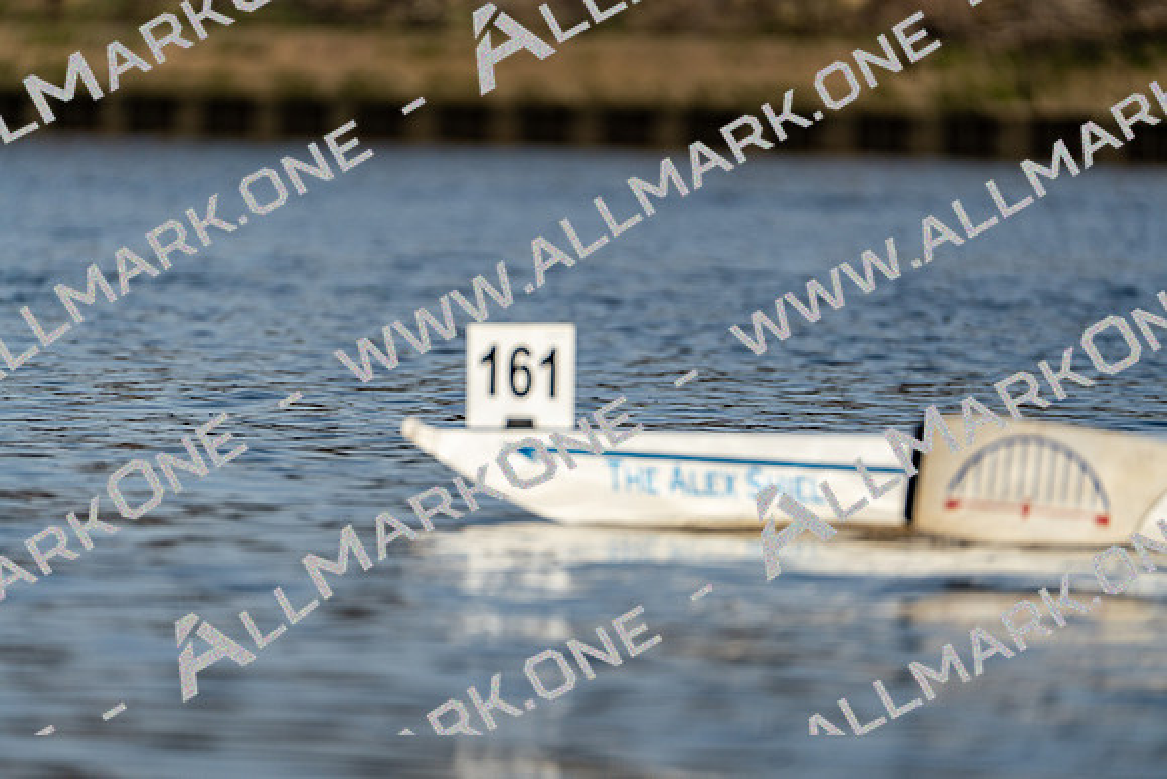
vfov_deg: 2.3
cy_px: 390
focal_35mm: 600
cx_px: 584
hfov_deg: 3.4
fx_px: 19454
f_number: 6.3
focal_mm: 600
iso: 400
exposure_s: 1/2000
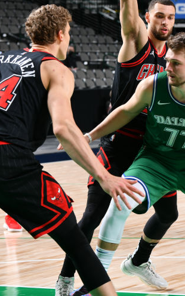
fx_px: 1613
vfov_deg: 10.5
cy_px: 179
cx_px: 180
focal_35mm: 200
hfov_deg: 6.5
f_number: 5.6
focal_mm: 95
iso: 64
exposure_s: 1/320
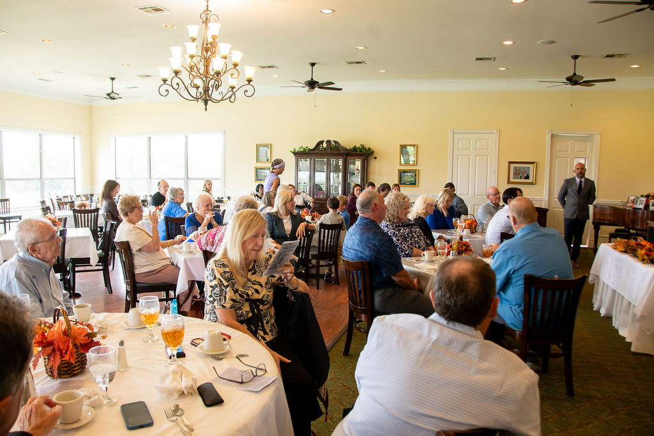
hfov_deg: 67.4
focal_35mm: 27
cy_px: 218
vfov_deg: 47.9
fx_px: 490
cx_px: 327
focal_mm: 18
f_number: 5
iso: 2200
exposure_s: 1/250
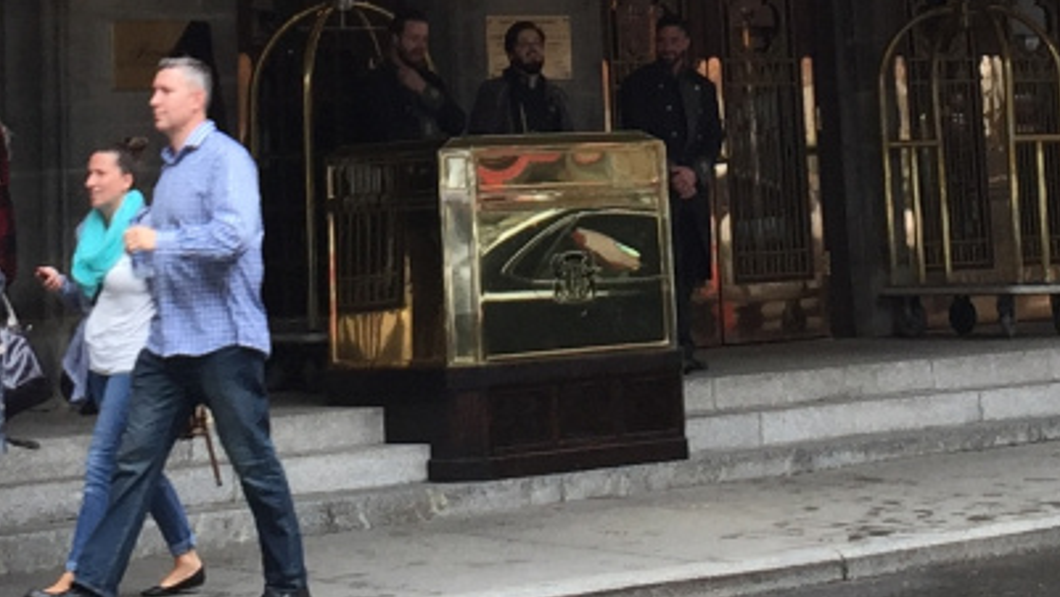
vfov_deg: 9.1
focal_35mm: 126
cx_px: 518
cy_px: -602
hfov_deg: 17.0
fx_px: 3543
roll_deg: +1.9
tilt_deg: +13.5
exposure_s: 1/126
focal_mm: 4.15
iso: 32
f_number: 2.2
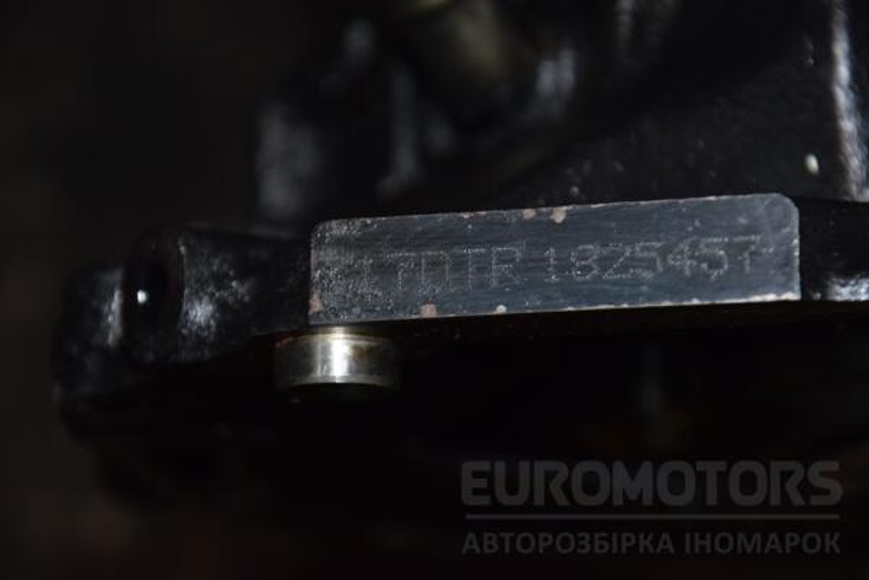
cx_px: 434
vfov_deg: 8.7
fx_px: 3802
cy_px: 290
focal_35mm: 158
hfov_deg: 13.0
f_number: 5.6
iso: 800
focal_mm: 105
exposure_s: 1/60
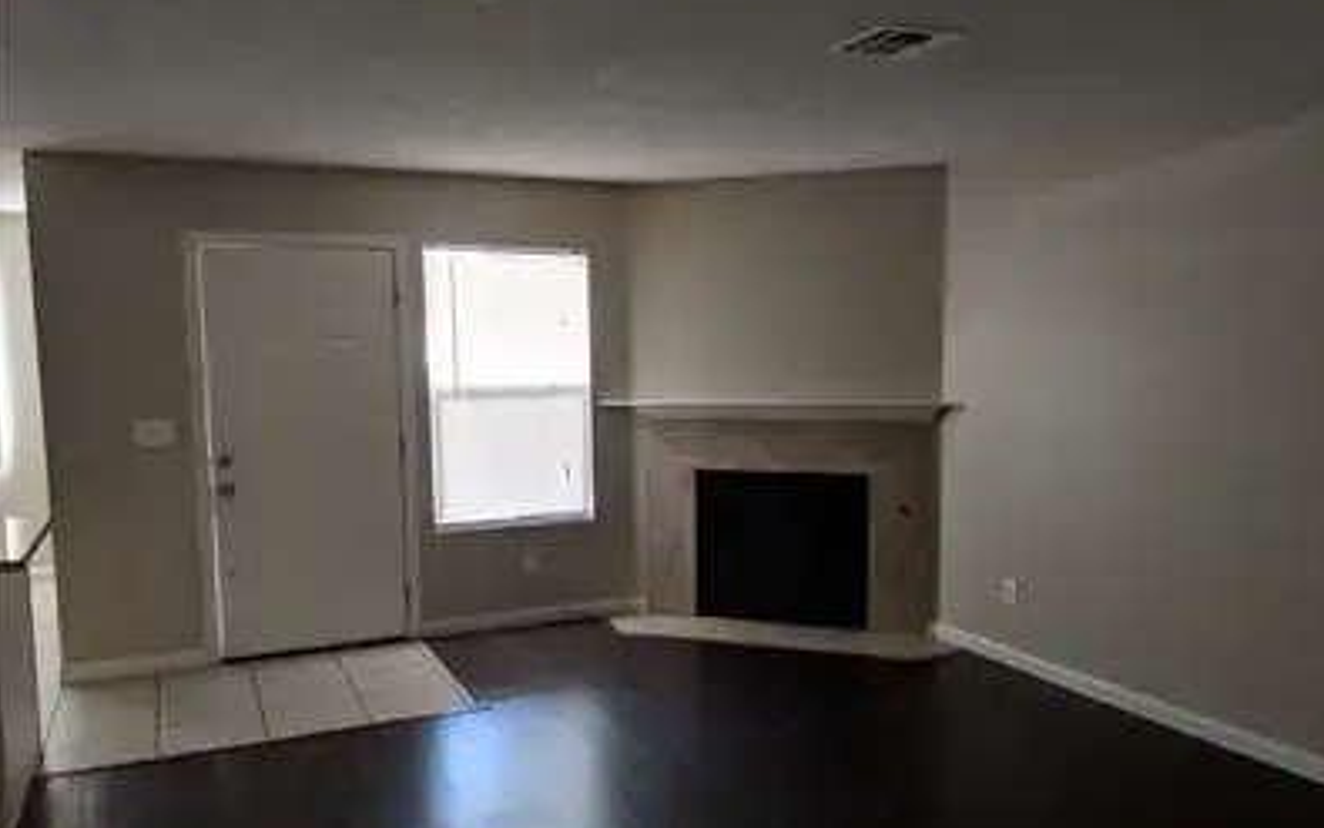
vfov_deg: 43.1
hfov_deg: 64.6
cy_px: 463
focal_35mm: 29
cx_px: 664
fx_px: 1047
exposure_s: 1/40.1
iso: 356
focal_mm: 4.44
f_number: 1.8
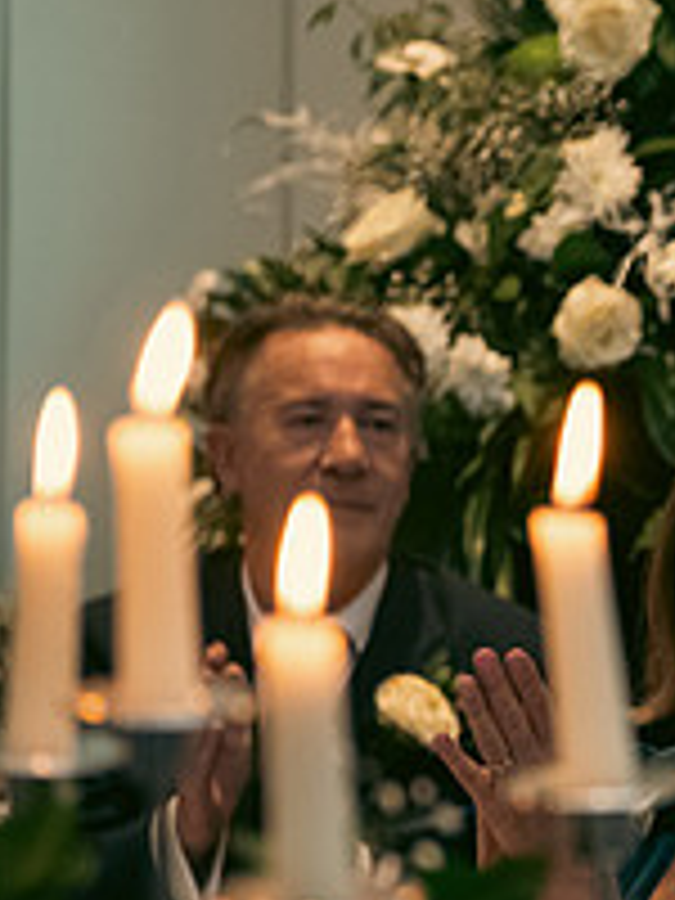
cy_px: 596
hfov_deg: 7.4
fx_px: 5070
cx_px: 1102
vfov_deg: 10.1
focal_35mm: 195
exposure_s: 1/160
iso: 2000
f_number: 3.5
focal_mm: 70
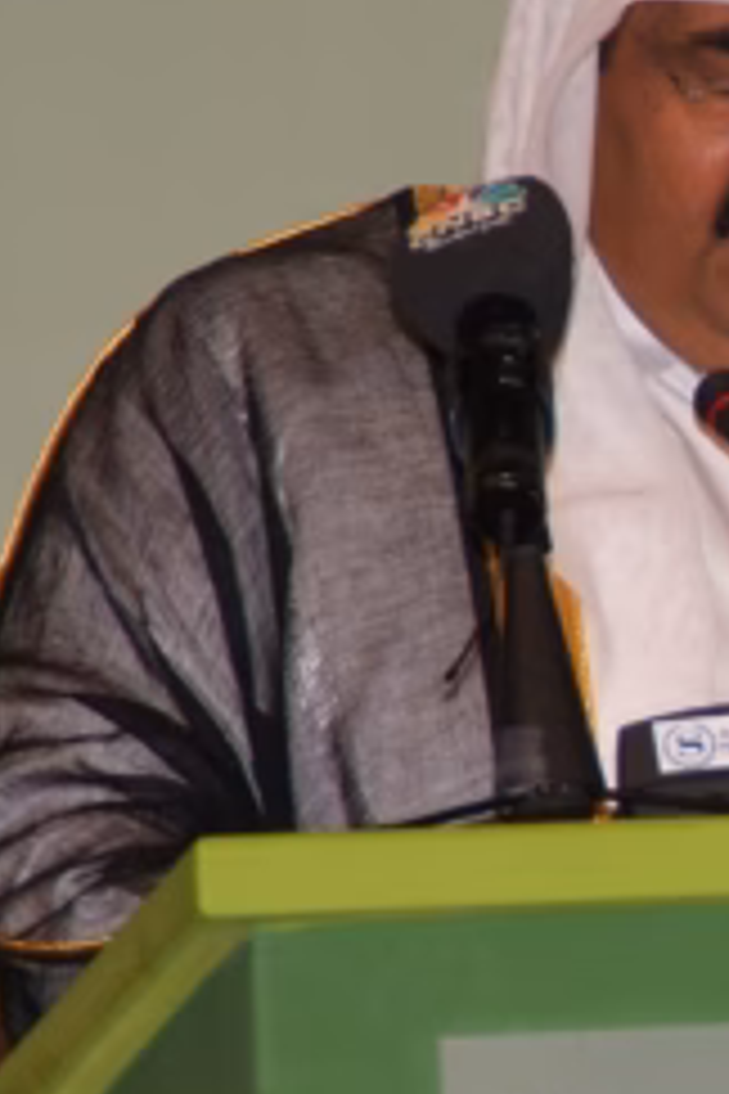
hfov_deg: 1.5
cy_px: 437
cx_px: 932
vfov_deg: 2.2
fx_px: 28763
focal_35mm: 947
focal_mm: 200
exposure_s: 1/125
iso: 400
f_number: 6.3
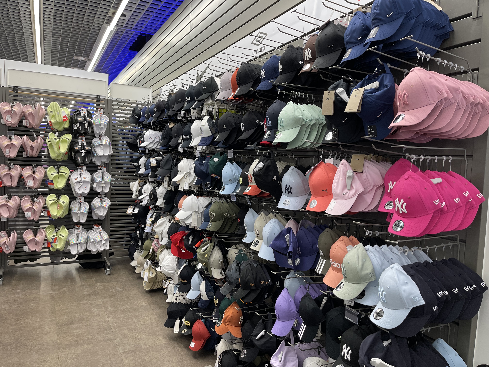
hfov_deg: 67.3
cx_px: 244
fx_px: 367
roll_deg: -2.2
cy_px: 184
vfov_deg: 53.1
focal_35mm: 26
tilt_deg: -4.9
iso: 64
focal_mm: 5.1
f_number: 1.6
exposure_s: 1/100
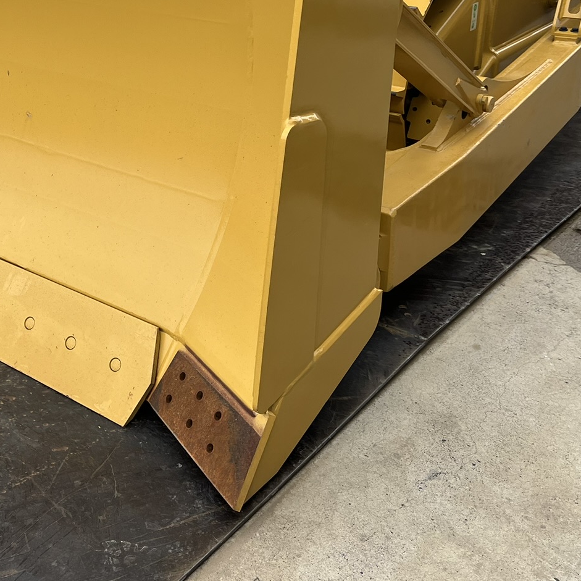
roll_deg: -1.6
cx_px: 42
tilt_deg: -17.2
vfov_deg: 33.3
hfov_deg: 32.1
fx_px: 949
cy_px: 137
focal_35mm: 50
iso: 50
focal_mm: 5.7
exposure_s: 1/1238
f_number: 1.5
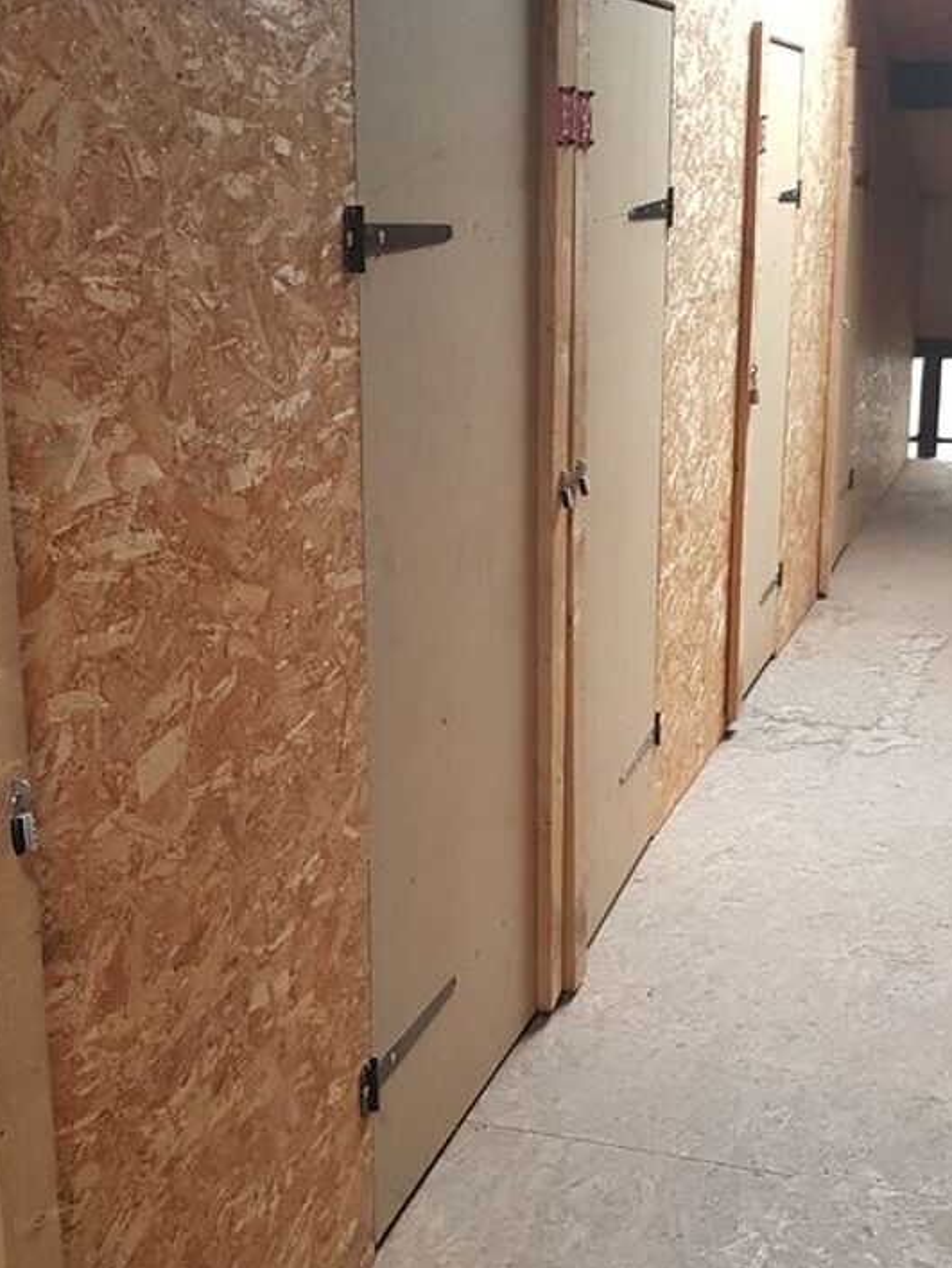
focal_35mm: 49
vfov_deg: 38.9
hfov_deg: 29.6
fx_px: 1795
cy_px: 648
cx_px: 396
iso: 200
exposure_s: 1/50
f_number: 1.7
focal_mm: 4.2
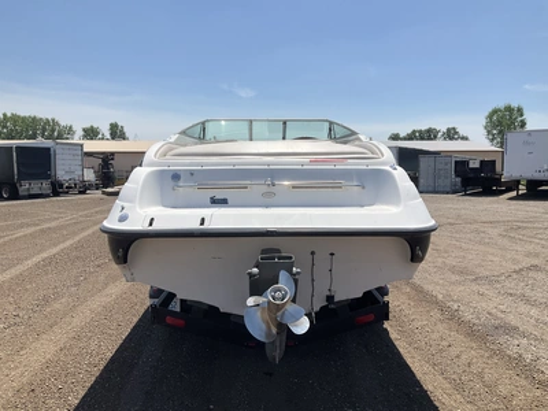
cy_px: 206
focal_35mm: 29
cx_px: 274
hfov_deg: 61.7
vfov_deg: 48.2
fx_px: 459
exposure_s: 1/2959
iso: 25
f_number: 1.8
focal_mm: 3
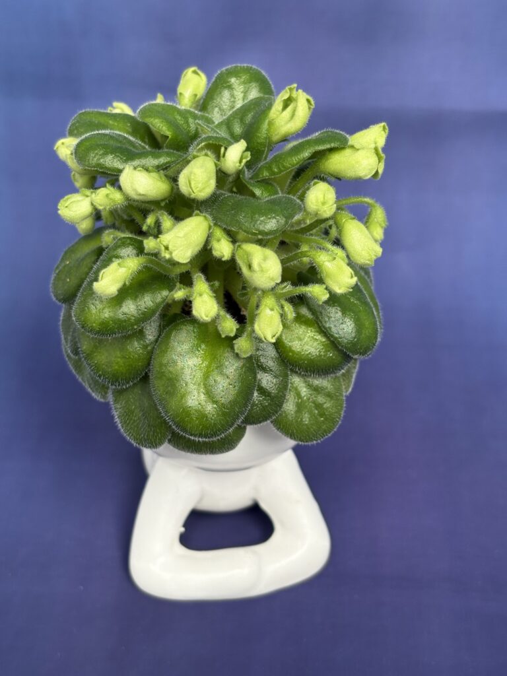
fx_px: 1015
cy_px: 338
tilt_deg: -41.3
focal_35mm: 52
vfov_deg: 36.8
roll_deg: +1.5
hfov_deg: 28.0
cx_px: 254
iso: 64
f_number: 1.6
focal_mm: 5.96
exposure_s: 1/60
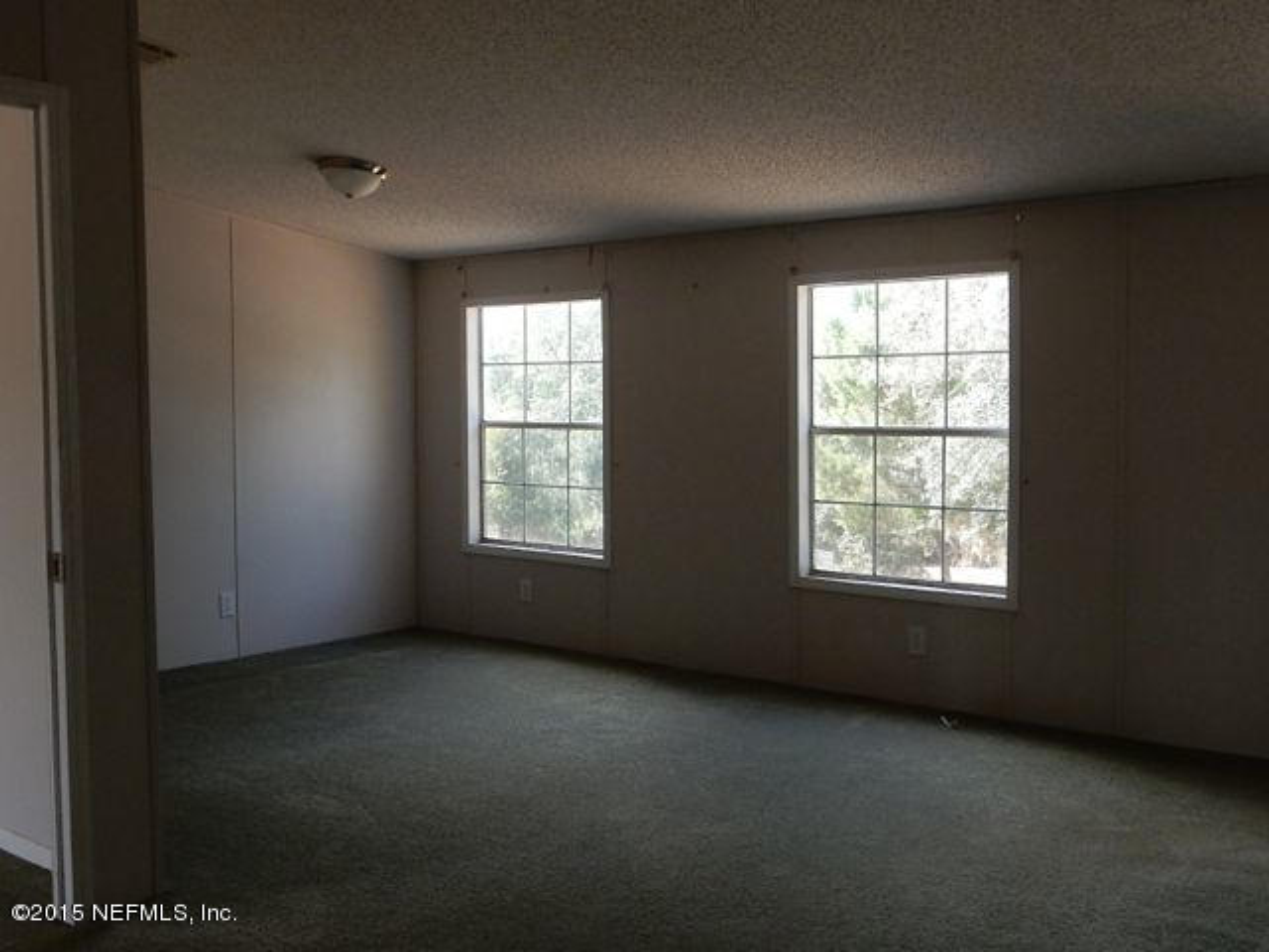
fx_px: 1320
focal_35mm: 36
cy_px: 476
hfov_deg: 51.4
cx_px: 634
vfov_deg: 39.7
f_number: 4
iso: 400
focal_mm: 6.4
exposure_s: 1/200
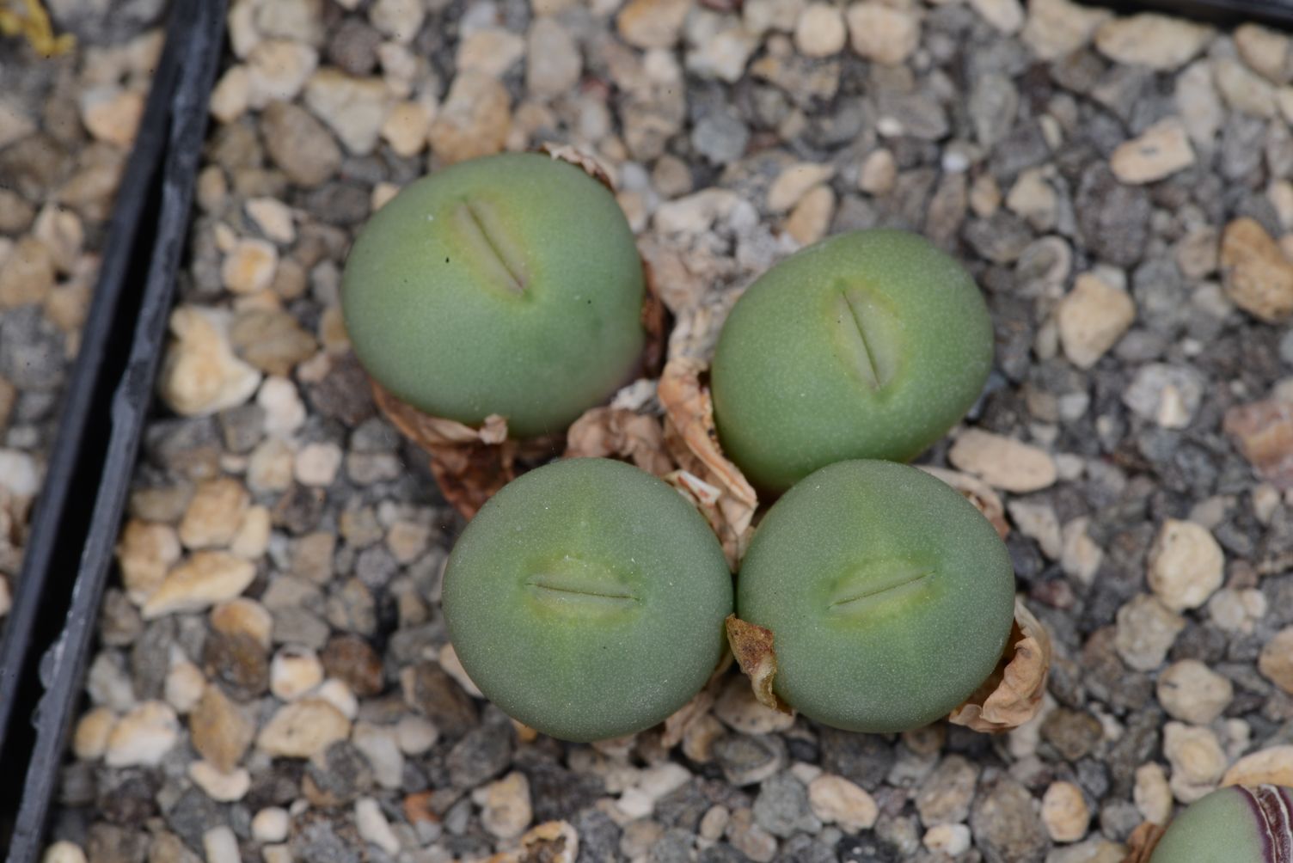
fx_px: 3234
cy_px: 432
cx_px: 646
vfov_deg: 15.2
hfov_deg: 22.6
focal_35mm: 90
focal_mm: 90
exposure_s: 1/200
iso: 200
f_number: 25
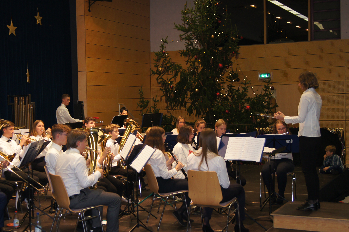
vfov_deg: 24.6
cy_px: 126
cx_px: 132
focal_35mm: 55
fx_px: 533
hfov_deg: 36.1
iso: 500
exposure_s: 1/60
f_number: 4.5
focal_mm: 28
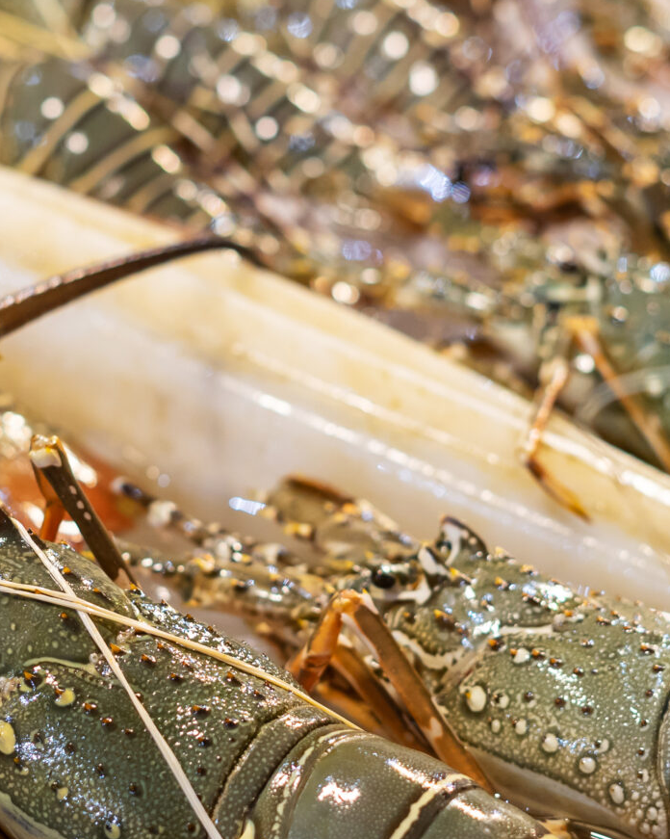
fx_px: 3423
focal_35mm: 138
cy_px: 416
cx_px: 275
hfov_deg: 11.2
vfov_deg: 14.0
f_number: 2.8
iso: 400
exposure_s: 1/50
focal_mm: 50
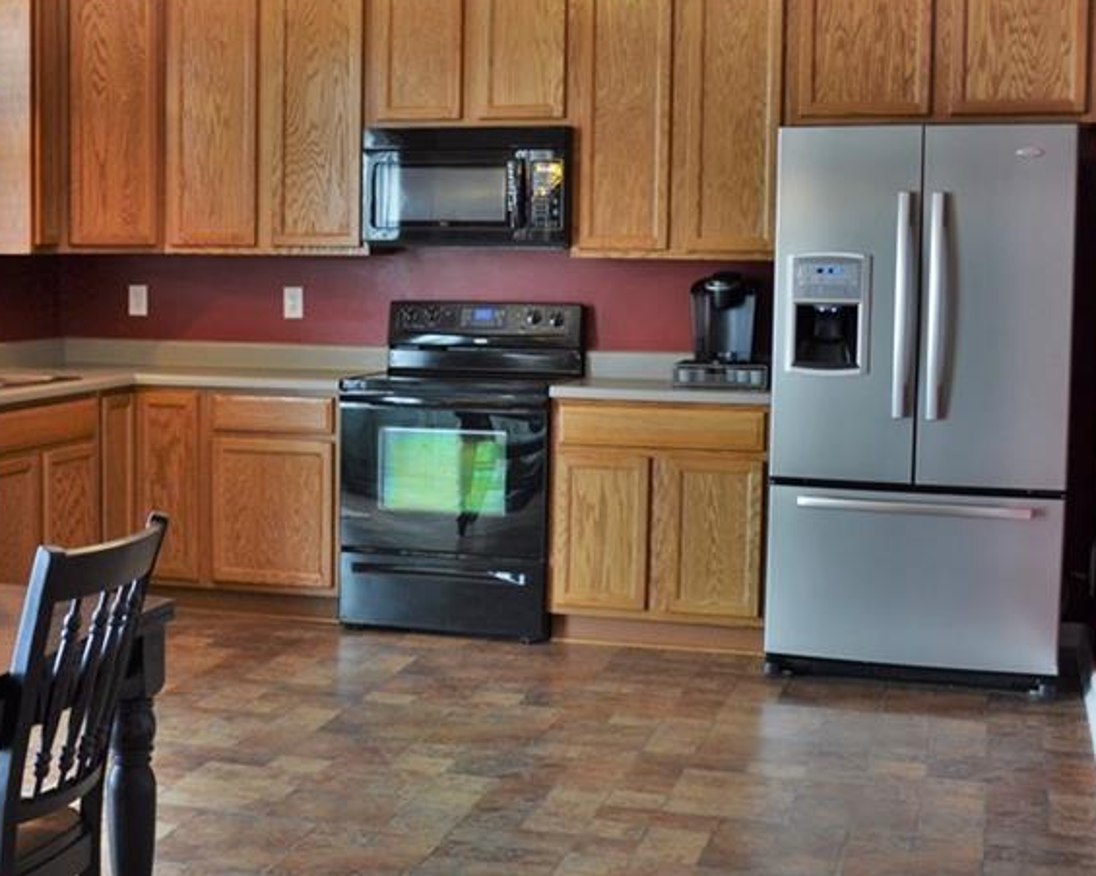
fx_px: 1654
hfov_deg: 35.5
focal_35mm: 51
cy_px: 360
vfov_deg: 29.6
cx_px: 223
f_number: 4
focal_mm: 20
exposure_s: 1/60
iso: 400
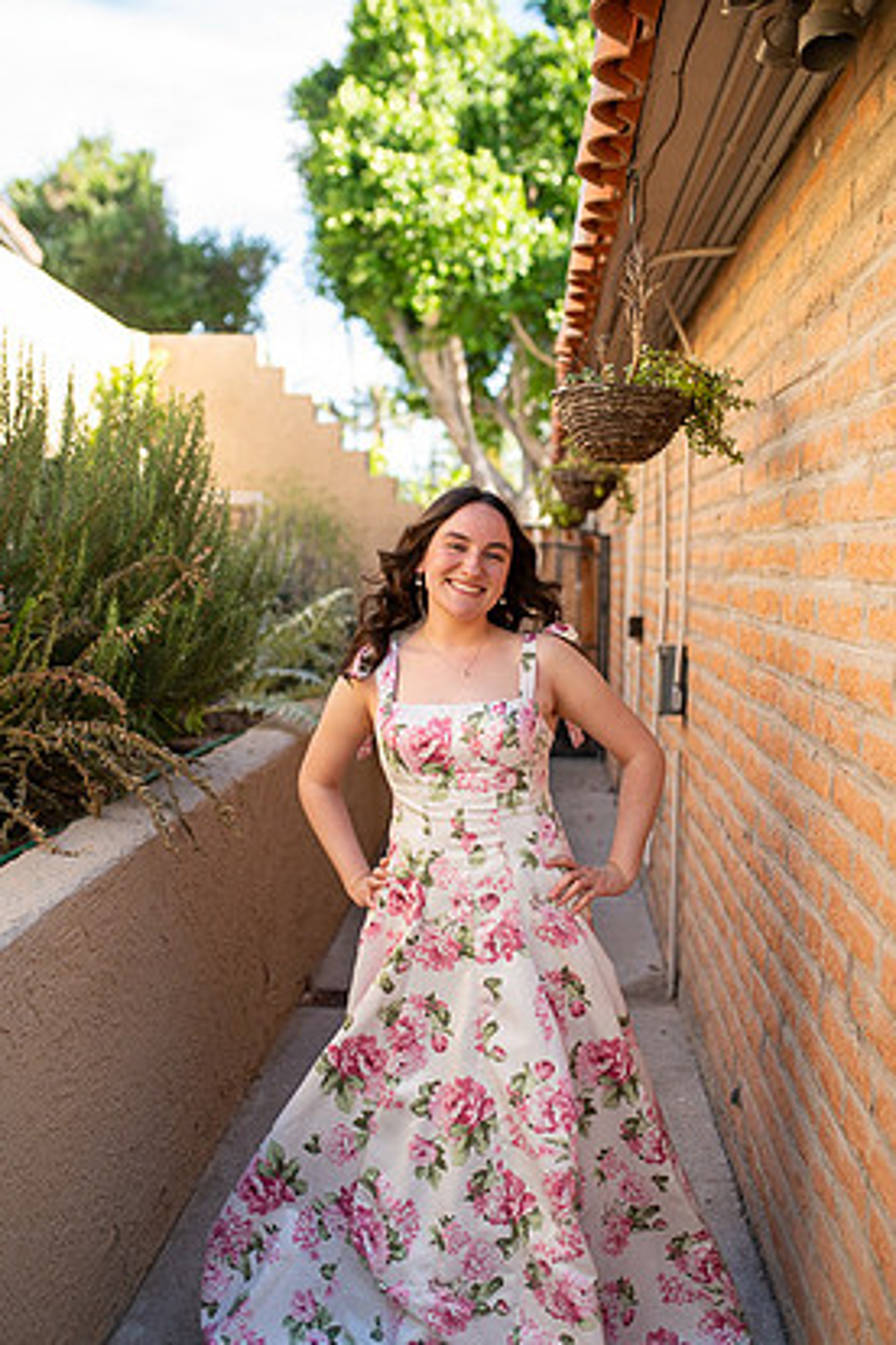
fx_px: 1419
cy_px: 728
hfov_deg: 35.0
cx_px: 476
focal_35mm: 38
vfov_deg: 50.6
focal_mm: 35
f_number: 2
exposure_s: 1/640
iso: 100
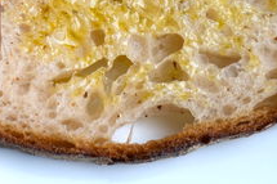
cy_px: -117
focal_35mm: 157
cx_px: -40
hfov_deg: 12.8
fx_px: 1207
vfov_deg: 8.5
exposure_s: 1/90
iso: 125
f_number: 2.8
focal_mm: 30
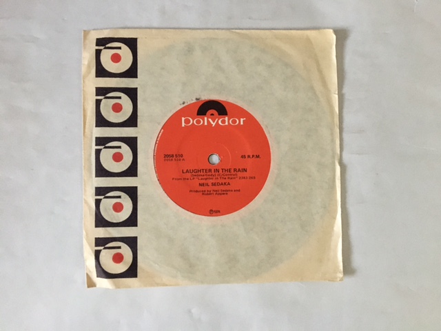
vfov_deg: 48.2
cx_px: 220
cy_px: 166
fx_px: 369
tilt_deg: -85.2
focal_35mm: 29
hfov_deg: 61.7
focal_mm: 4.15
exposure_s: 1/17
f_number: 2.2
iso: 320
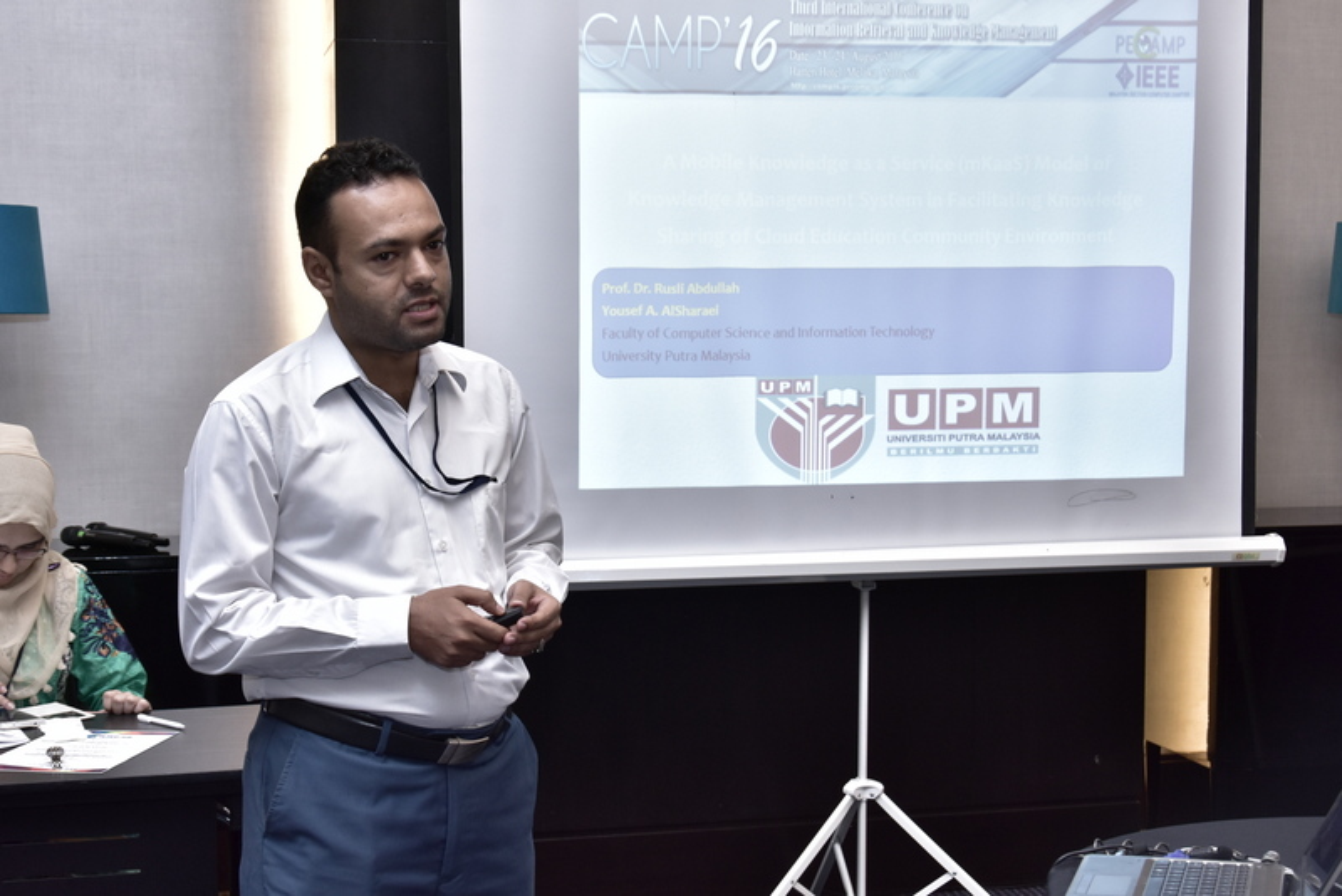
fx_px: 1958
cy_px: 448
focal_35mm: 52
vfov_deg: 25.8
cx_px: 671
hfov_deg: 37.8
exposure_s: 1/50
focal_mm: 35
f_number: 6.3
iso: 1000
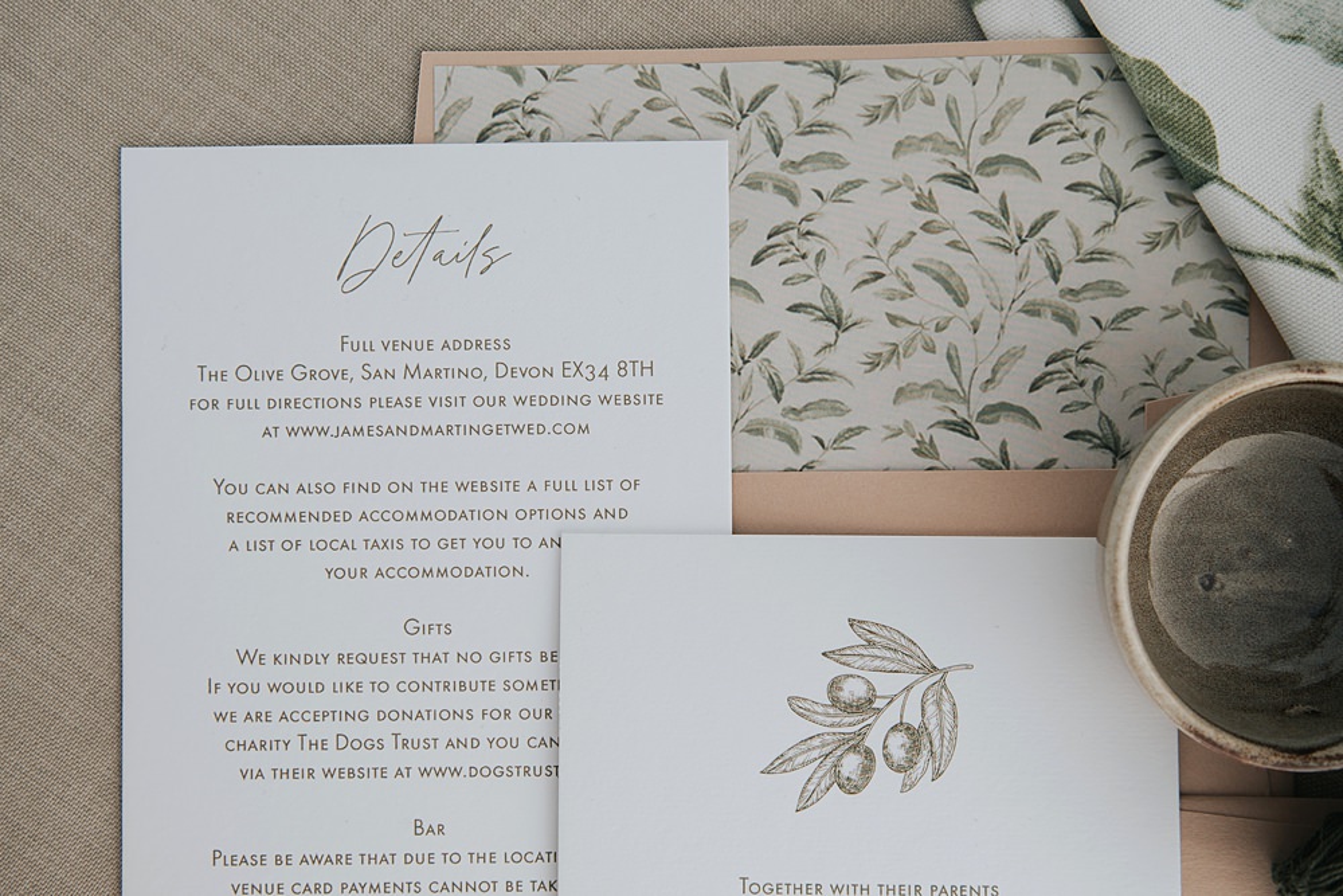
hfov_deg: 46.4
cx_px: 672
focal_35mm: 42
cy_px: 448
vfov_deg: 31.9
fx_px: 1567
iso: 250
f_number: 4.5
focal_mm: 28
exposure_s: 1/800
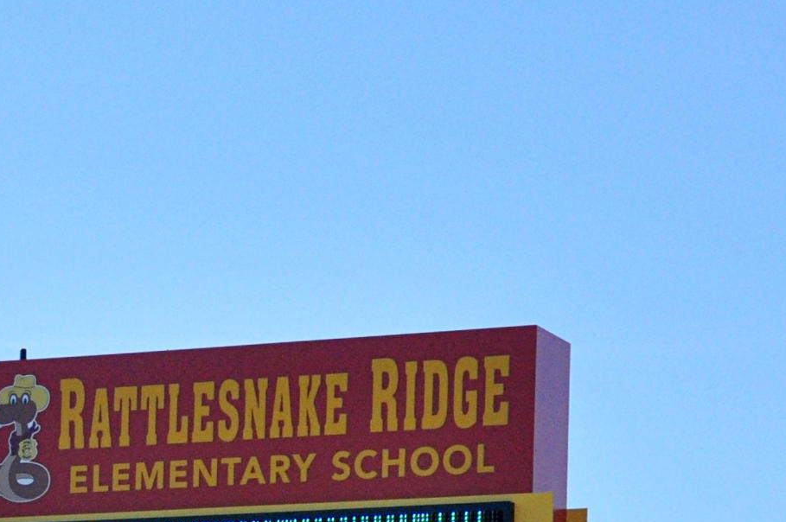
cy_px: 757
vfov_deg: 6.8
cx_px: -206
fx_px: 4318
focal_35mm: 198
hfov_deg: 10.2
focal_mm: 40
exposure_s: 1/640
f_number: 16
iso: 800
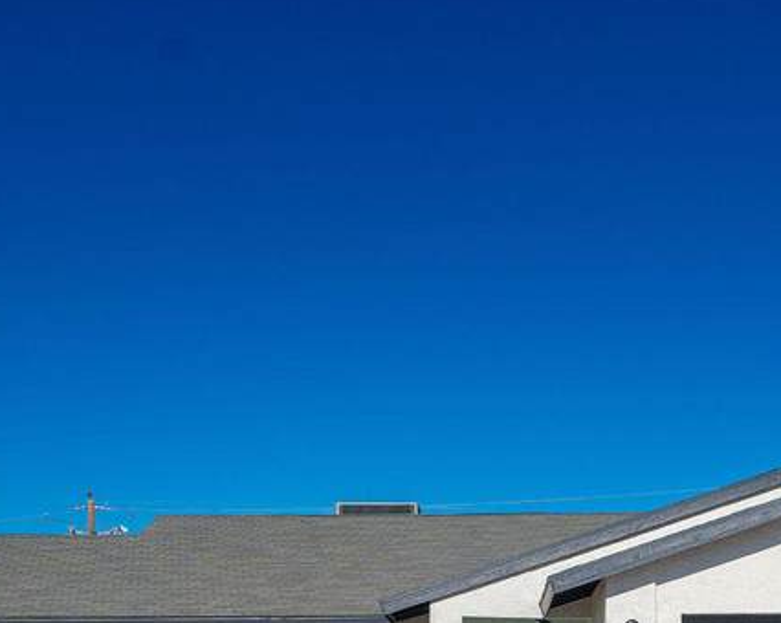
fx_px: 1617
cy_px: 681
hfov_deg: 27.0
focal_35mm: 70
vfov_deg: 20.8
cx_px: 506
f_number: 6.3
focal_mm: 24
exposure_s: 1/1000
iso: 100
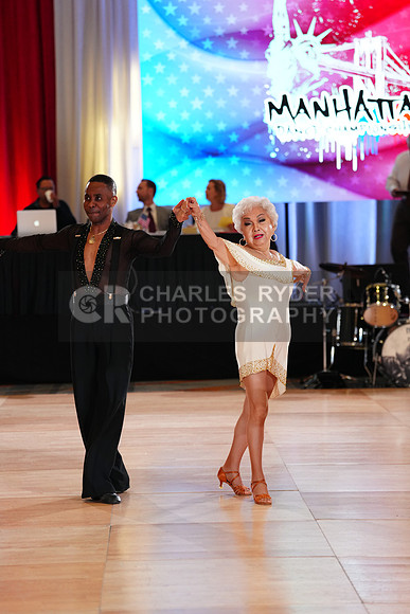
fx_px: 1844
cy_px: 307
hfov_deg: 12.7
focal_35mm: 108
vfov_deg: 18.9
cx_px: 205
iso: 1600
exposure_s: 1/400
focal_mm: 108
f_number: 2.8
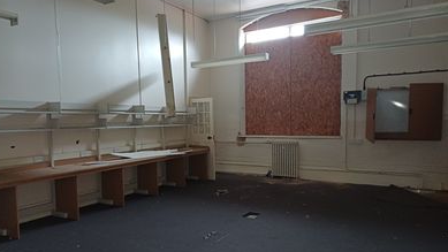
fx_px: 333
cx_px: 220
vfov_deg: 41.3
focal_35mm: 28
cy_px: 154
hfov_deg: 67.9
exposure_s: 1/25
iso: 640
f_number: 1.8
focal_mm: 4.65
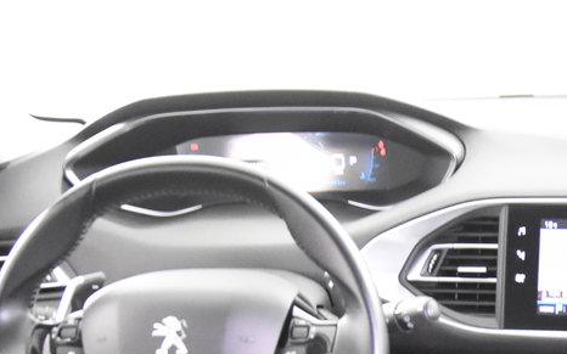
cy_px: 496
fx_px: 1103
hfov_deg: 26.9
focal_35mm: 71
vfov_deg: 16.9
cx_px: 593
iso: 5600
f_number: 2.8
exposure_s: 1/25
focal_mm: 17
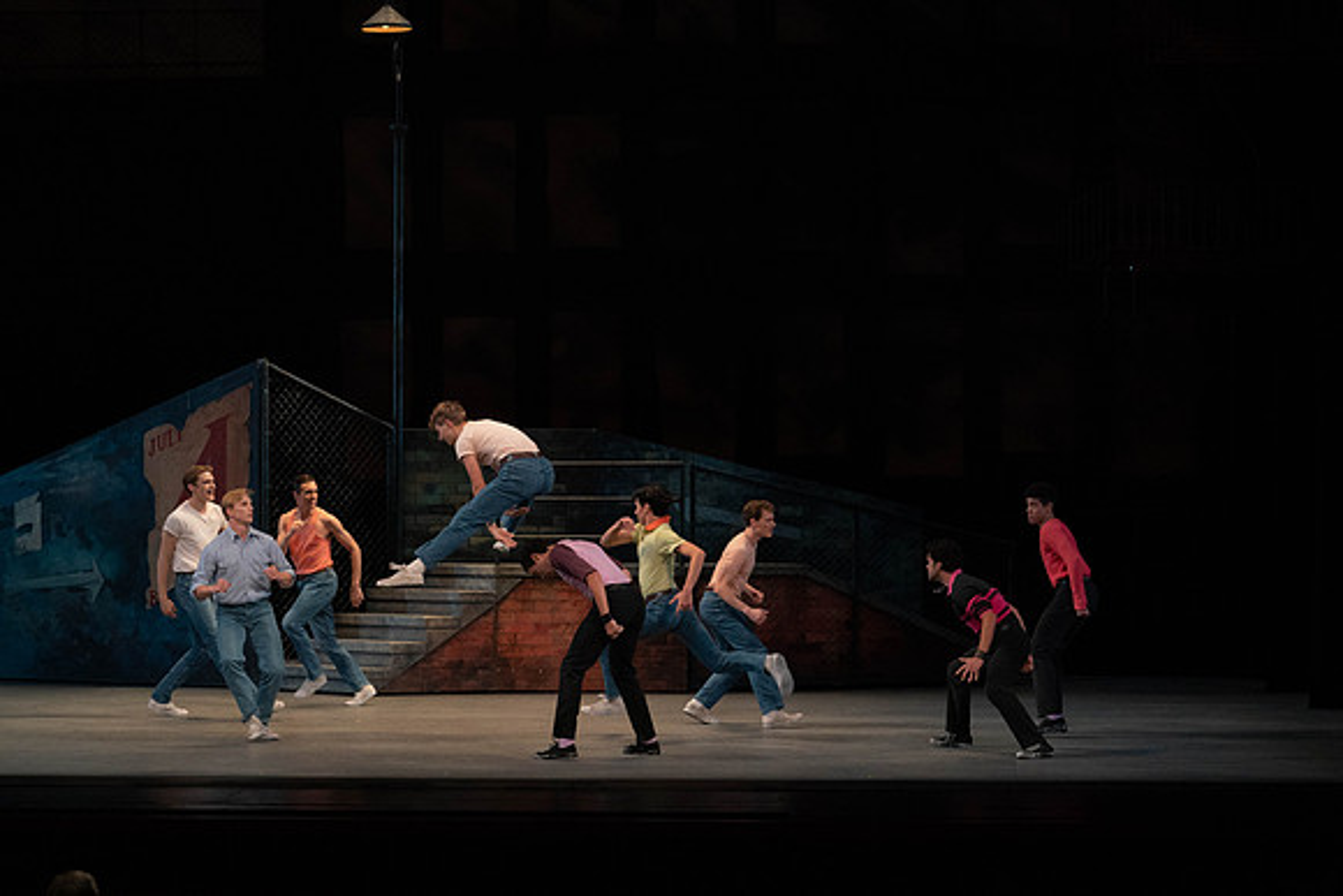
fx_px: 3694
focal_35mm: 99
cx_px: 672
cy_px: 448
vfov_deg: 13.8
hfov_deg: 20.6
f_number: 4.5
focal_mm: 99
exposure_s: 1/400
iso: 3200
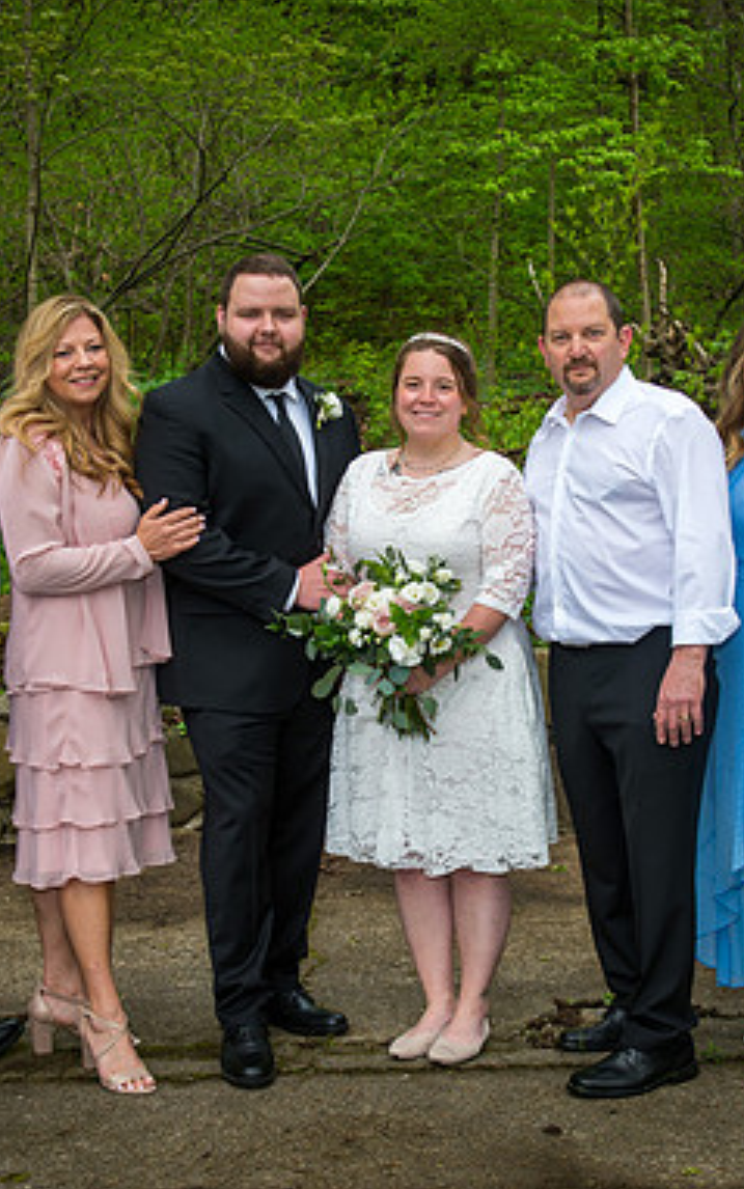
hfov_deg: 21.0
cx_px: 414
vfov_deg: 32.9
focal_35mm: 62
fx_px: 2010
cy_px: 646
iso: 100
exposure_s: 1/125
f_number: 4.8
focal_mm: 34
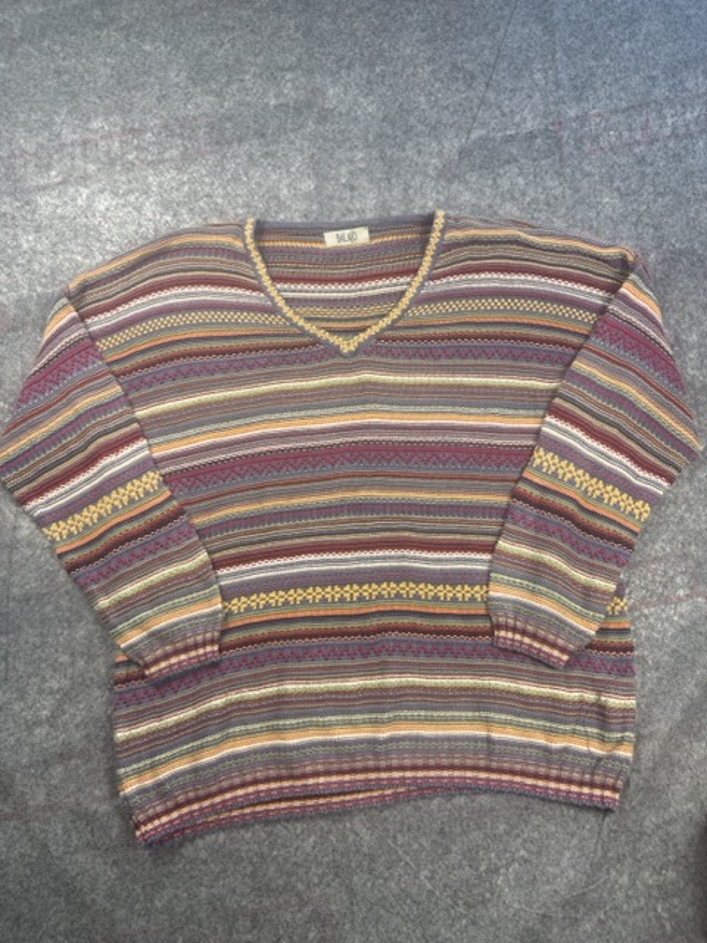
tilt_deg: -56.8
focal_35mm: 24
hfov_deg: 56.8
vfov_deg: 71.6
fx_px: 654
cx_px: 354
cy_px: 472
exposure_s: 1/100
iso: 64
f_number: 1.78
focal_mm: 6.76
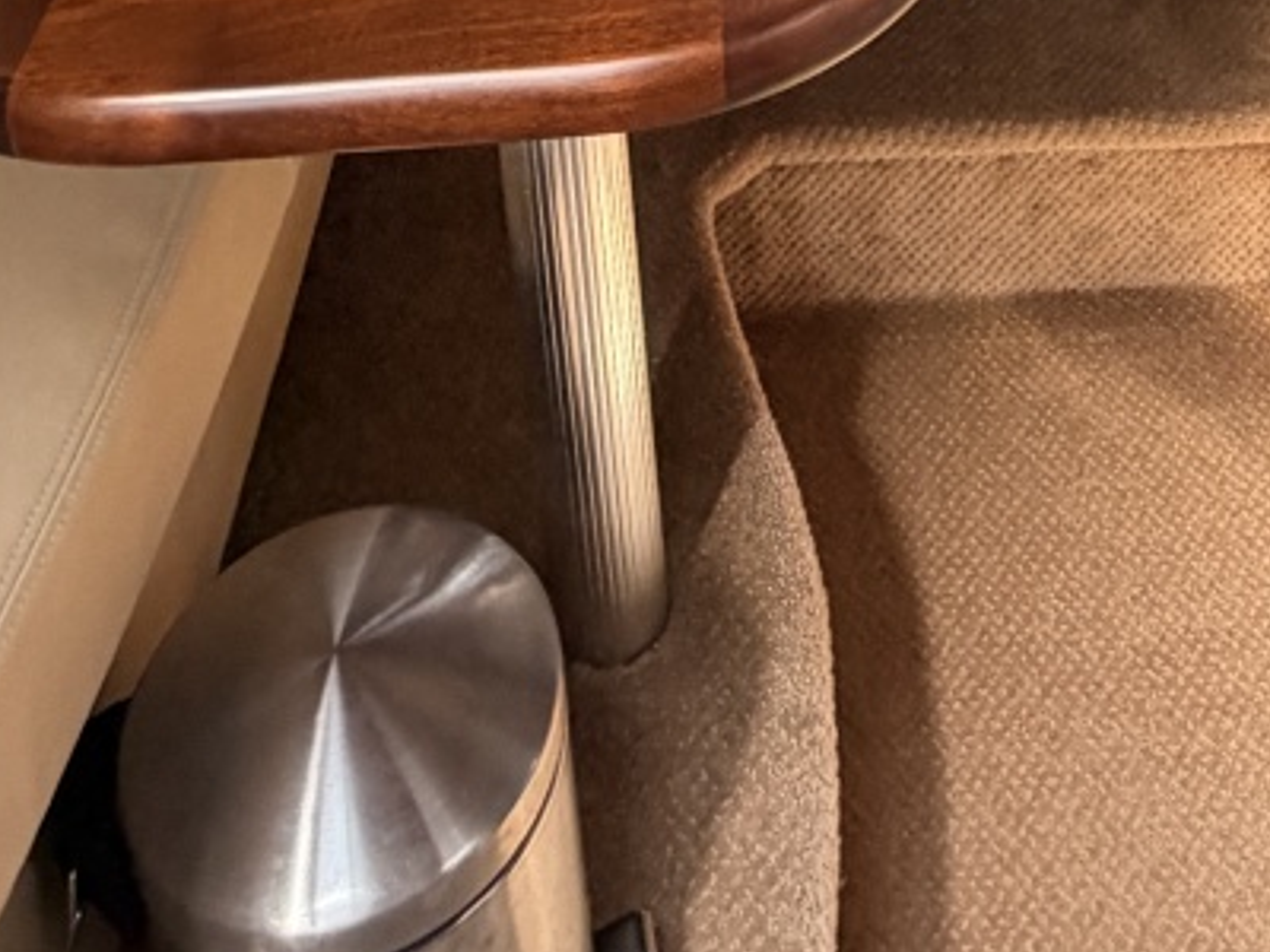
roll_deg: +2.7
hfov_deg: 34.1
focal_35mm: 56
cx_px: 819
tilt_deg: -13.3
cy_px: -771
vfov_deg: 19.4
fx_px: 2055
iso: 160
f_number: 2.2
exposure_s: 1/121
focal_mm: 2.22
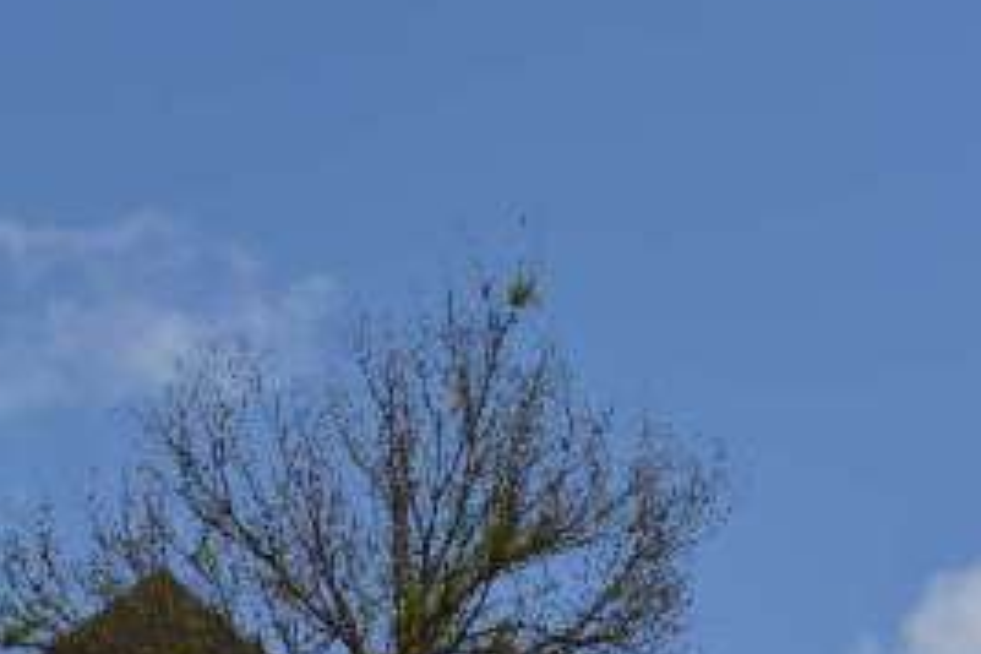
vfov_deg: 9.1
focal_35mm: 150
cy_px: 742
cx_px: 290
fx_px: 4087
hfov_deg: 13.7
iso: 125
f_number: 9
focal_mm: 50
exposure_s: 1/400
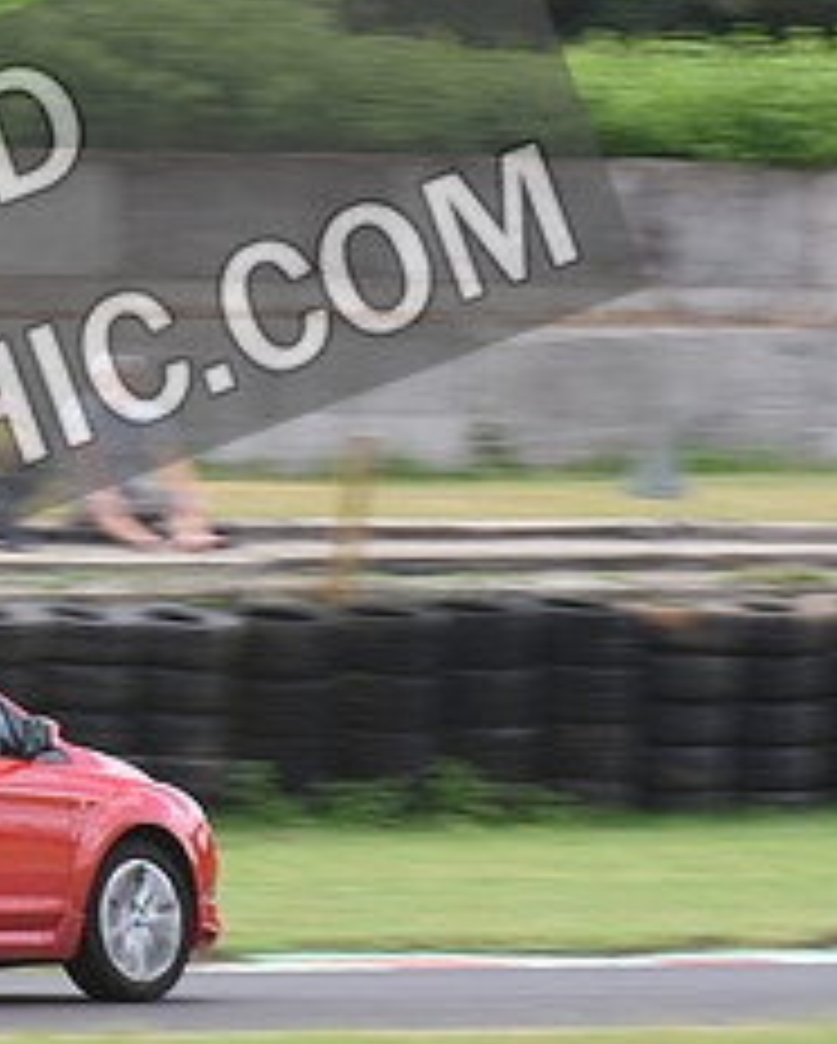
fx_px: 29007
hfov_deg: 1.7
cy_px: 371
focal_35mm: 938
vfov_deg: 2.1
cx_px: -266
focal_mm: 400
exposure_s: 1/125
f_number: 8
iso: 640
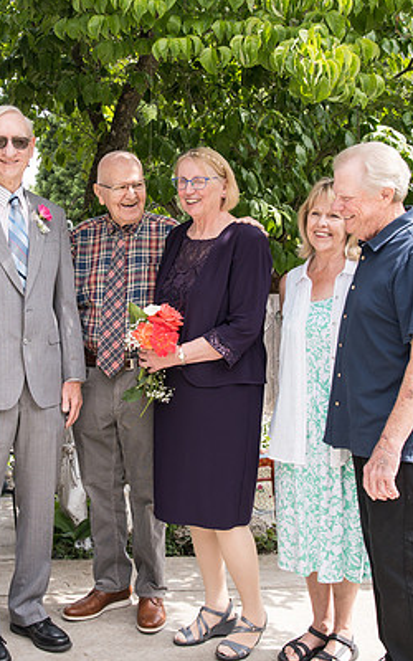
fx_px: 900
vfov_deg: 40.2
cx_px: 129
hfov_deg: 25.7
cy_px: 284
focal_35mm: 50
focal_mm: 24
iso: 400
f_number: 5
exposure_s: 1/500
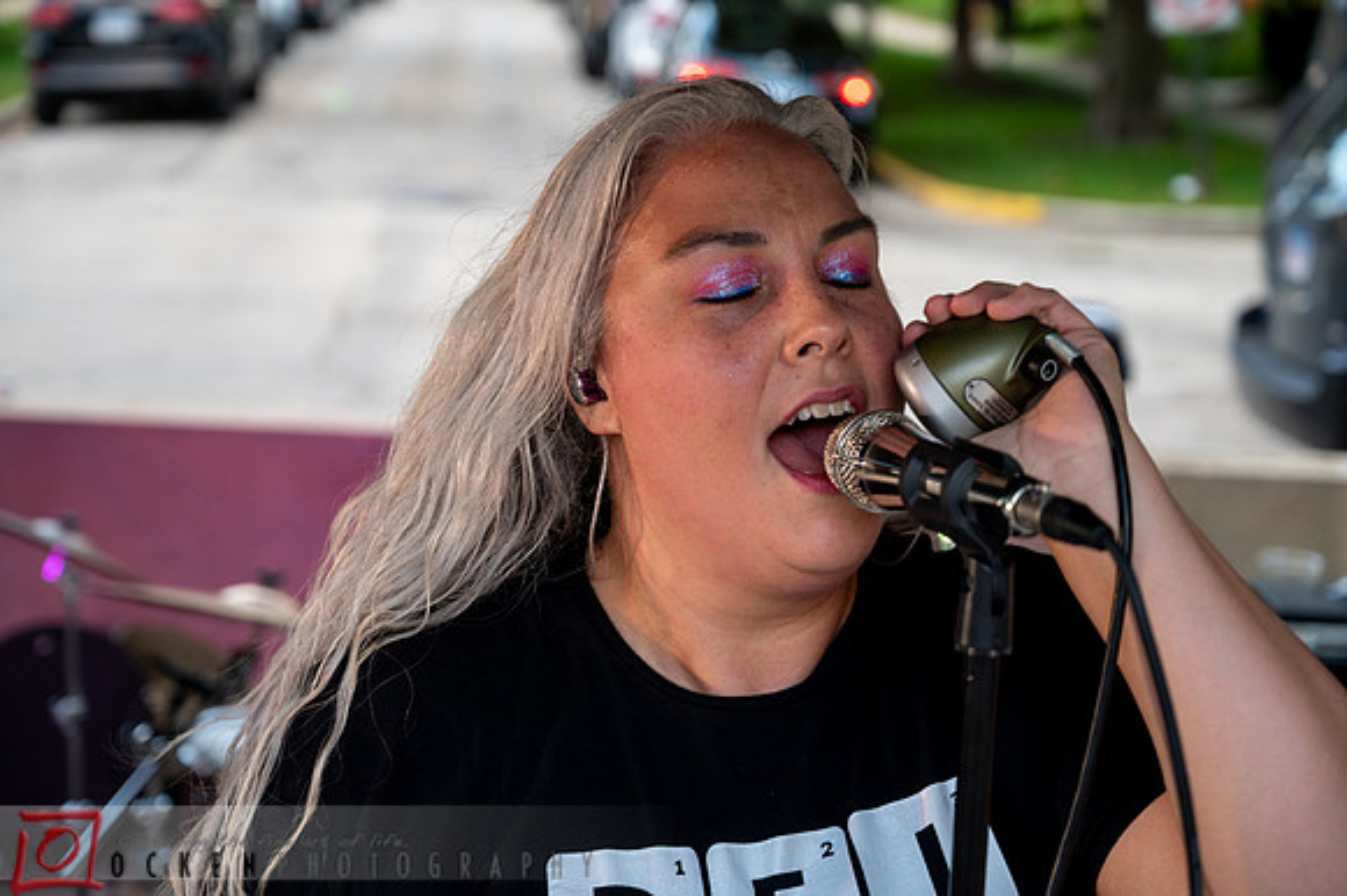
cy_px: 448
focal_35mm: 70
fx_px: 2618
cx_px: 674
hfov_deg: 28.9
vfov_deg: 19.4
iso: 800
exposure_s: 1/200
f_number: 4.5
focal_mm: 70
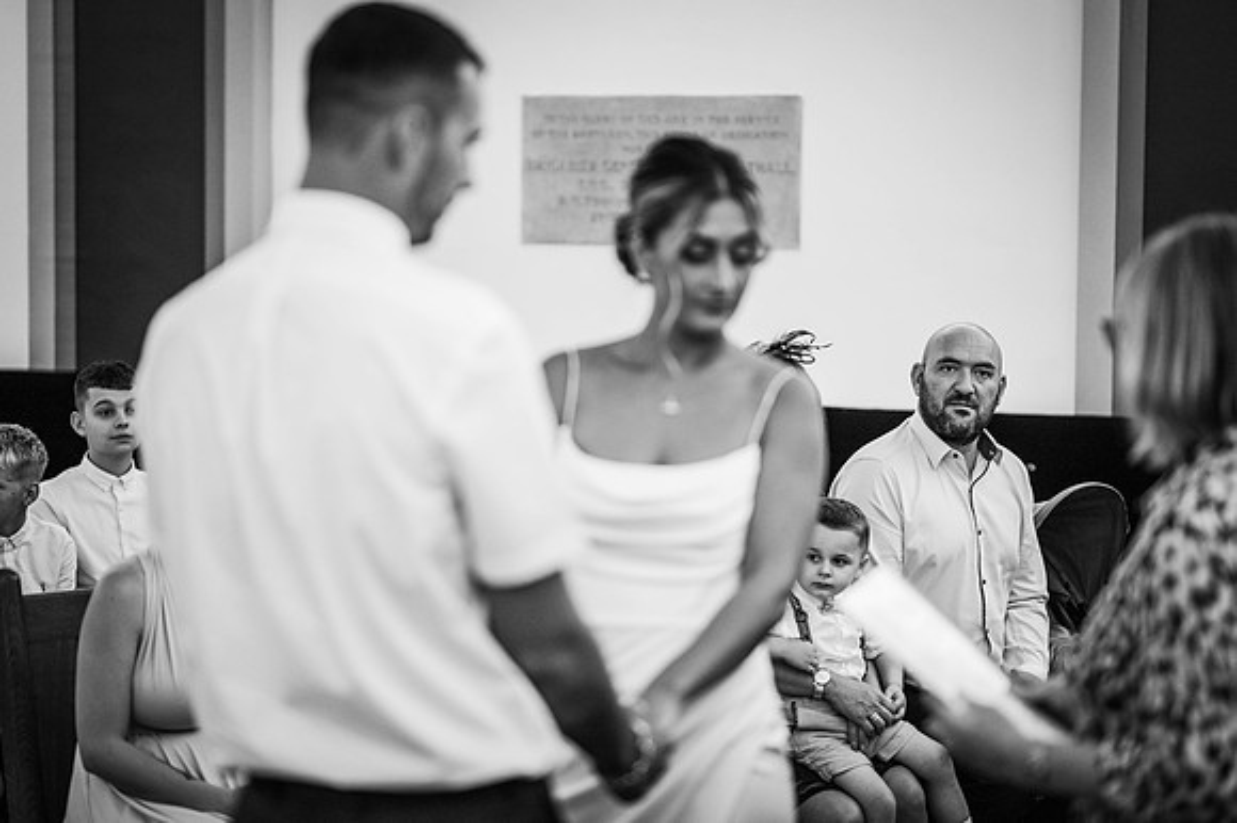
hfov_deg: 23.9
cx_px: 618
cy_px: 412
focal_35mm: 85
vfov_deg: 16.1
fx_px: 2919
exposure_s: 1/200
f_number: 1.8
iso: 400
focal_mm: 85
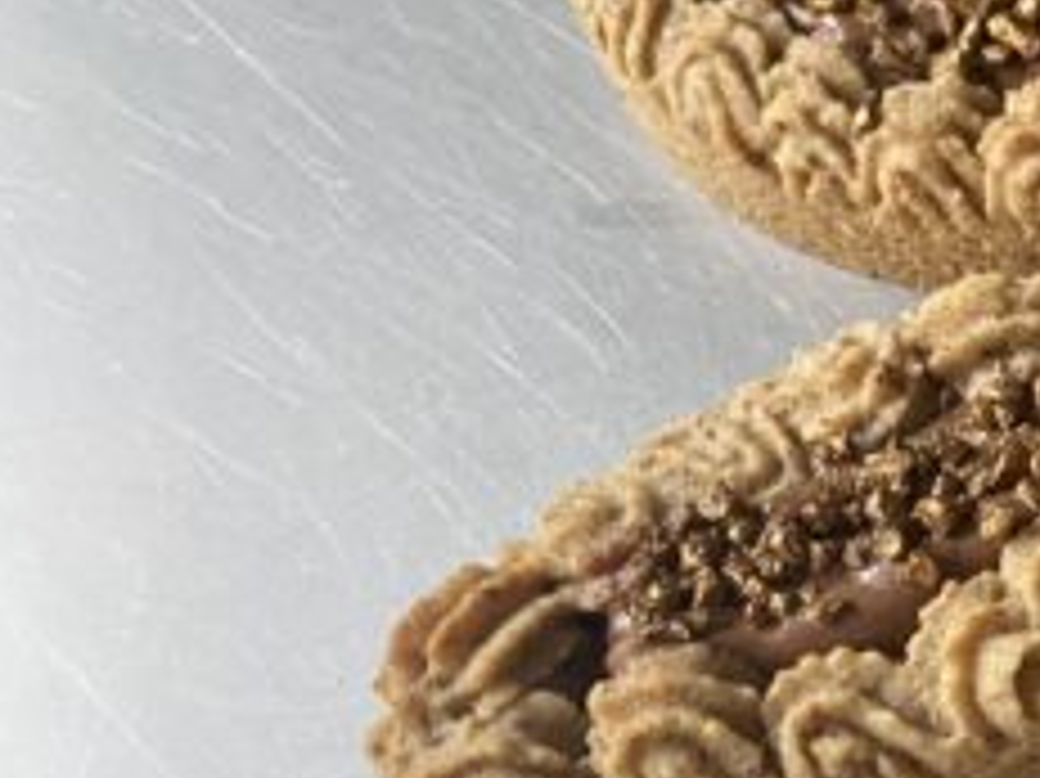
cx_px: 1479
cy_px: 459
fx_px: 2252
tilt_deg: -57.7
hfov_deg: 22.3
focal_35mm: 75
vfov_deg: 19.6
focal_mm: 4.25
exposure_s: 1/48
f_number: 1.8
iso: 400
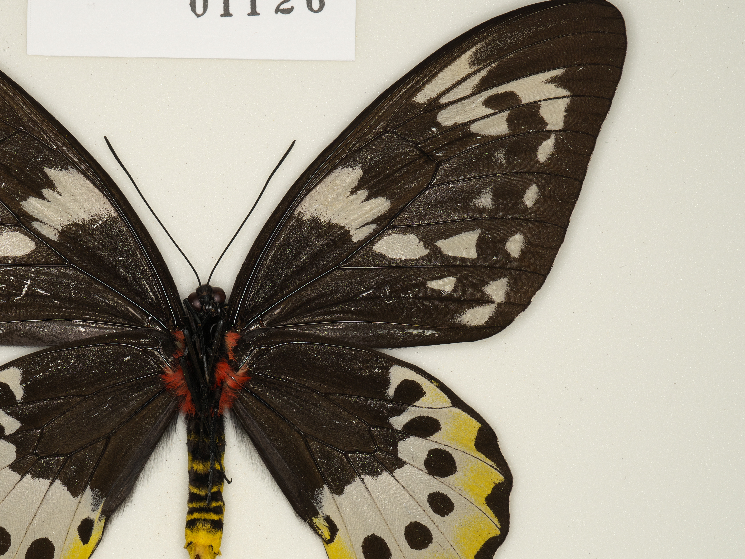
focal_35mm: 113
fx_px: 2432
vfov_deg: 13.1
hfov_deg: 17.3
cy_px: 356
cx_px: 206
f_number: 11
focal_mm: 50
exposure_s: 1.3
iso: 100
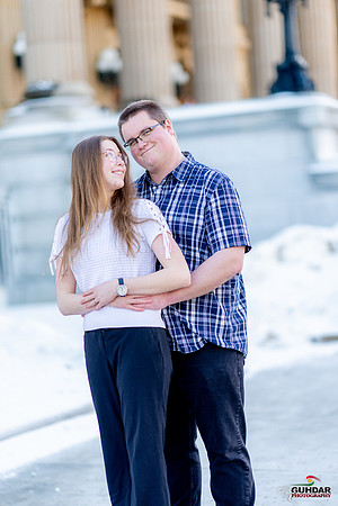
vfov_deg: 23.9
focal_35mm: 85
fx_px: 1197
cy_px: 253
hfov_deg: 16.1
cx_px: 169
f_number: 1.4
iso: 125
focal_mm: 85
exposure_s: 1/1600
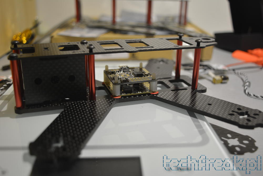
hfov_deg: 46.4
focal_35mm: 42
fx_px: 307
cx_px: 132
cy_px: 88
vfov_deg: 31.9
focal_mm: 28
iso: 500
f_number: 4.2
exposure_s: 1/60
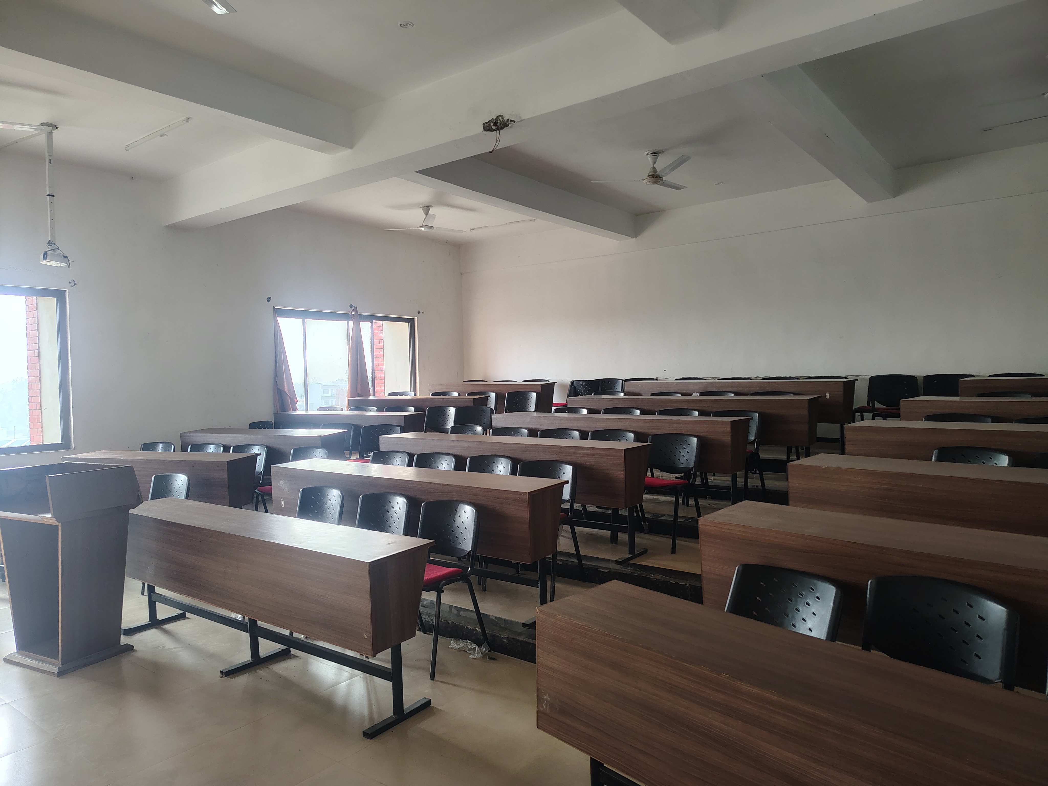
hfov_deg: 71.6
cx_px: 524
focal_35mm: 24
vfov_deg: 56.8
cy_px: 393
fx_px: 727
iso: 398
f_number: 1.8
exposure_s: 1/100
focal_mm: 5.56
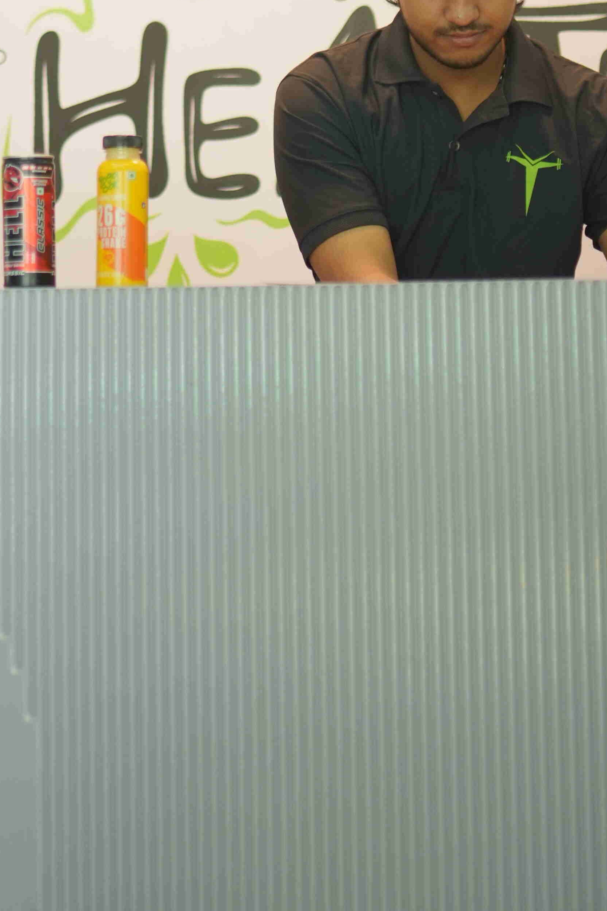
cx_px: 30
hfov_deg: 13.8
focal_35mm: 98
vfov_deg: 20.0
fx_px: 2478
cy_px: -44
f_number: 1.8
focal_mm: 35
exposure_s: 1/160
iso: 500
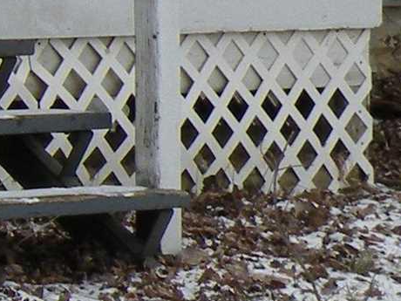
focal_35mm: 374
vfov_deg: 3.9
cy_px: -328
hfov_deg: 5.1
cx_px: -731
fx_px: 4333
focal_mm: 9.8
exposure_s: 1/110
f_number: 5
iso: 64
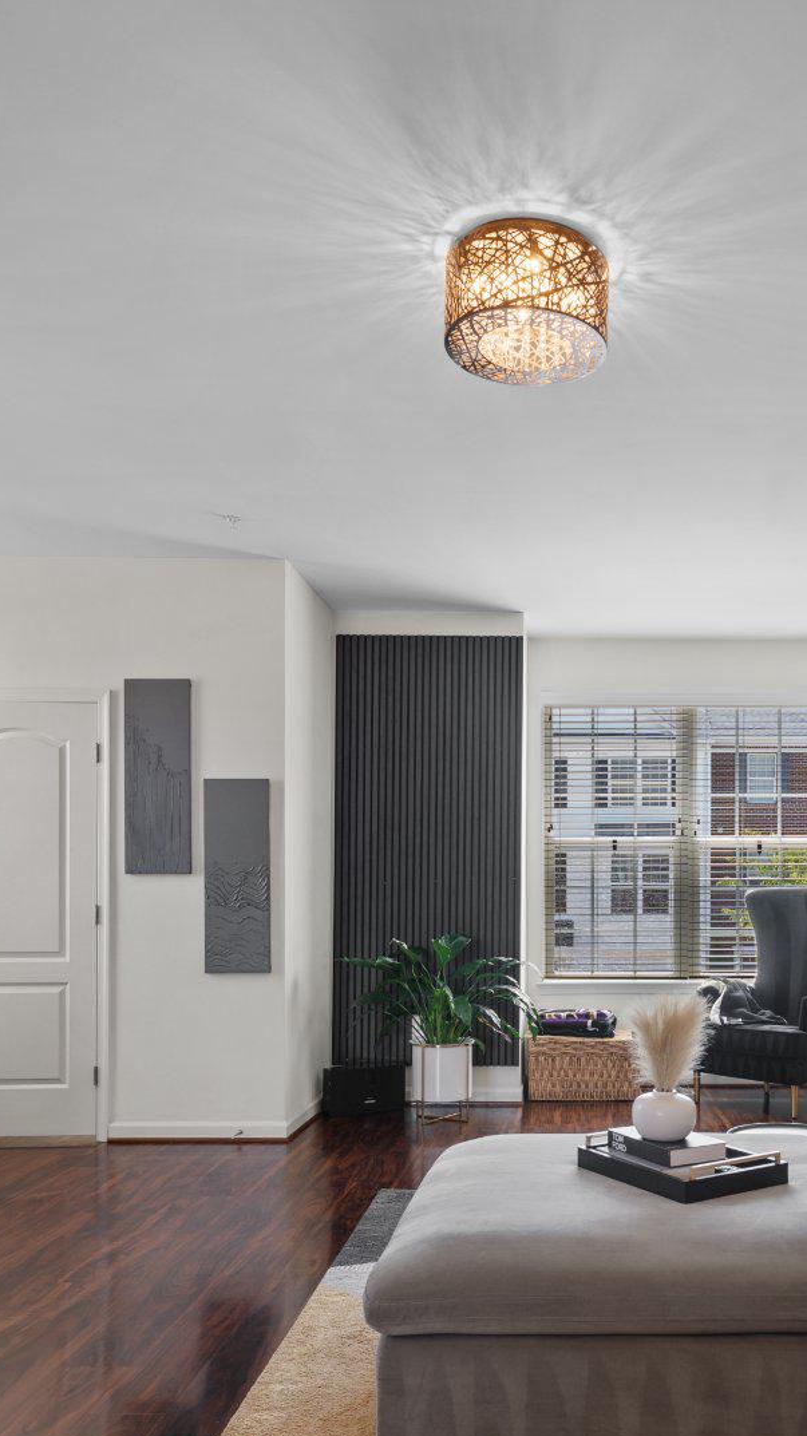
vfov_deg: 63.6
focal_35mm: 30
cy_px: 912
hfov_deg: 38.2
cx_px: 605
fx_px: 1134
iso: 100
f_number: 8
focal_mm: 14.9
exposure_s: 1/5
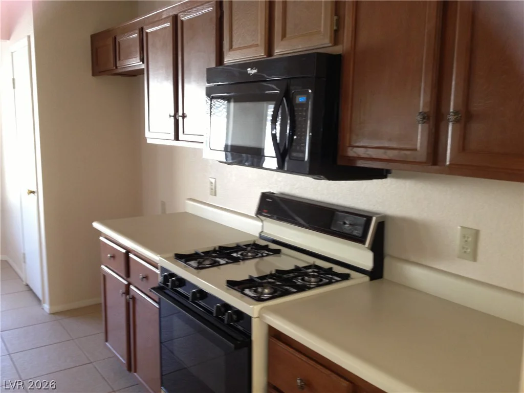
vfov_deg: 40.7
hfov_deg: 52.6
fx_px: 530
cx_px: 262
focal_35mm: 35
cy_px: 196
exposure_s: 1/20
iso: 125
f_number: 2.4
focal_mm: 4.28
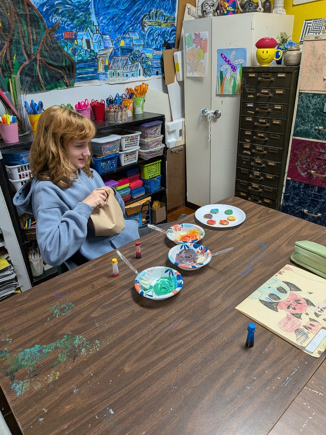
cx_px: 163
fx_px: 301
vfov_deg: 71.6
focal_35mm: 24
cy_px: 218
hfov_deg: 56.8
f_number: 1.7
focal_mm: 4.53
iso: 192
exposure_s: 1/120
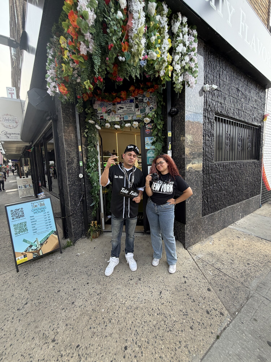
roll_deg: +3.6
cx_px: 136
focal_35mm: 14
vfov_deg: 102.1
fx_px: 146
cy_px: 181
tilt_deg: -11.8
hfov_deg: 85.7
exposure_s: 1/121
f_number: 2.2
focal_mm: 2.22
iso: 64
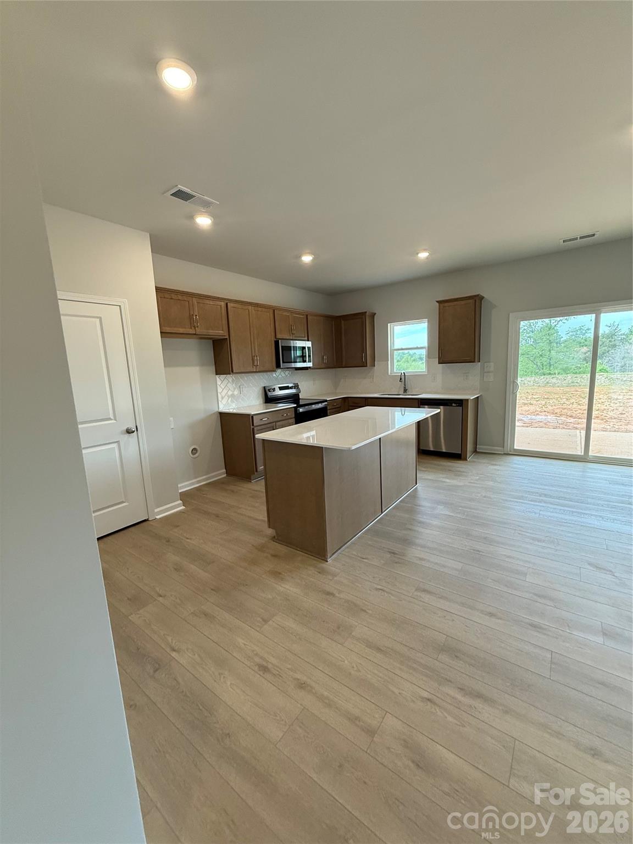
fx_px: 341
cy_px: 422
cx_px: 316
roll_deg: +1.7
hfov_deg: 85.7
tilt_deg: -8.6
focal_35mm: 14
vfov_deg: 102.1
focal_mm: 2.22
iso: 200
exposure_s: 1/120
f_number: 2.2
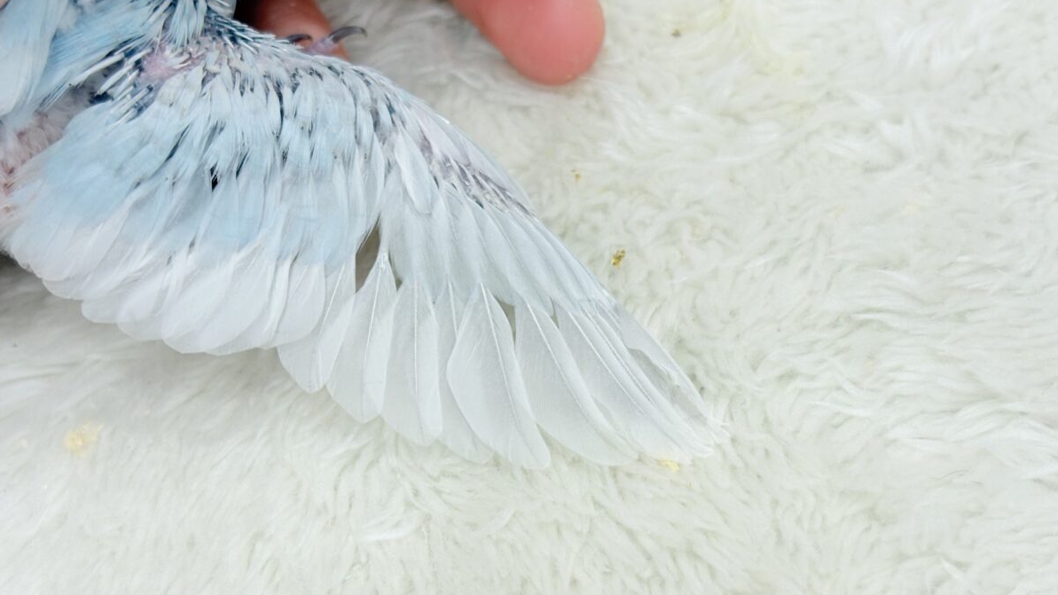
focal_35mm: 57
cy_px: 390
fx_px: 1599
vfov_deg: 21.0
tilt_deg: -53.1
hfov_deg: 36.6
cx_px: 530
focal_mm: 5.96
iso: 32
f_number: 1.6
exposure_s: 1/50
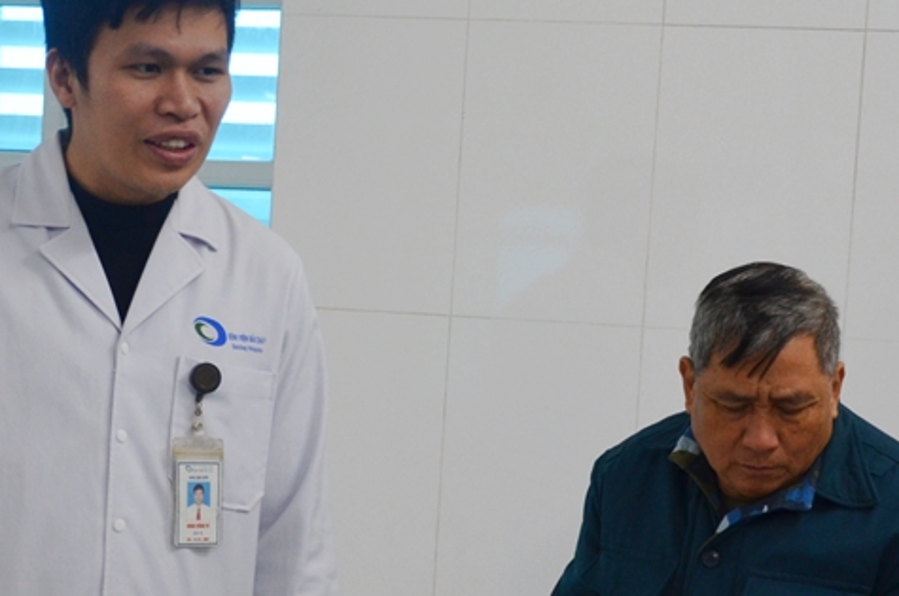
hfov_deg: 21.1
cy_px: 530
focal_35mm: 97
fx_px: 2418
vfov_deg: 13.9
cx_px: 481
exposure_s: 1/60
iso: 560
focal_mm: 24
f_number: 4
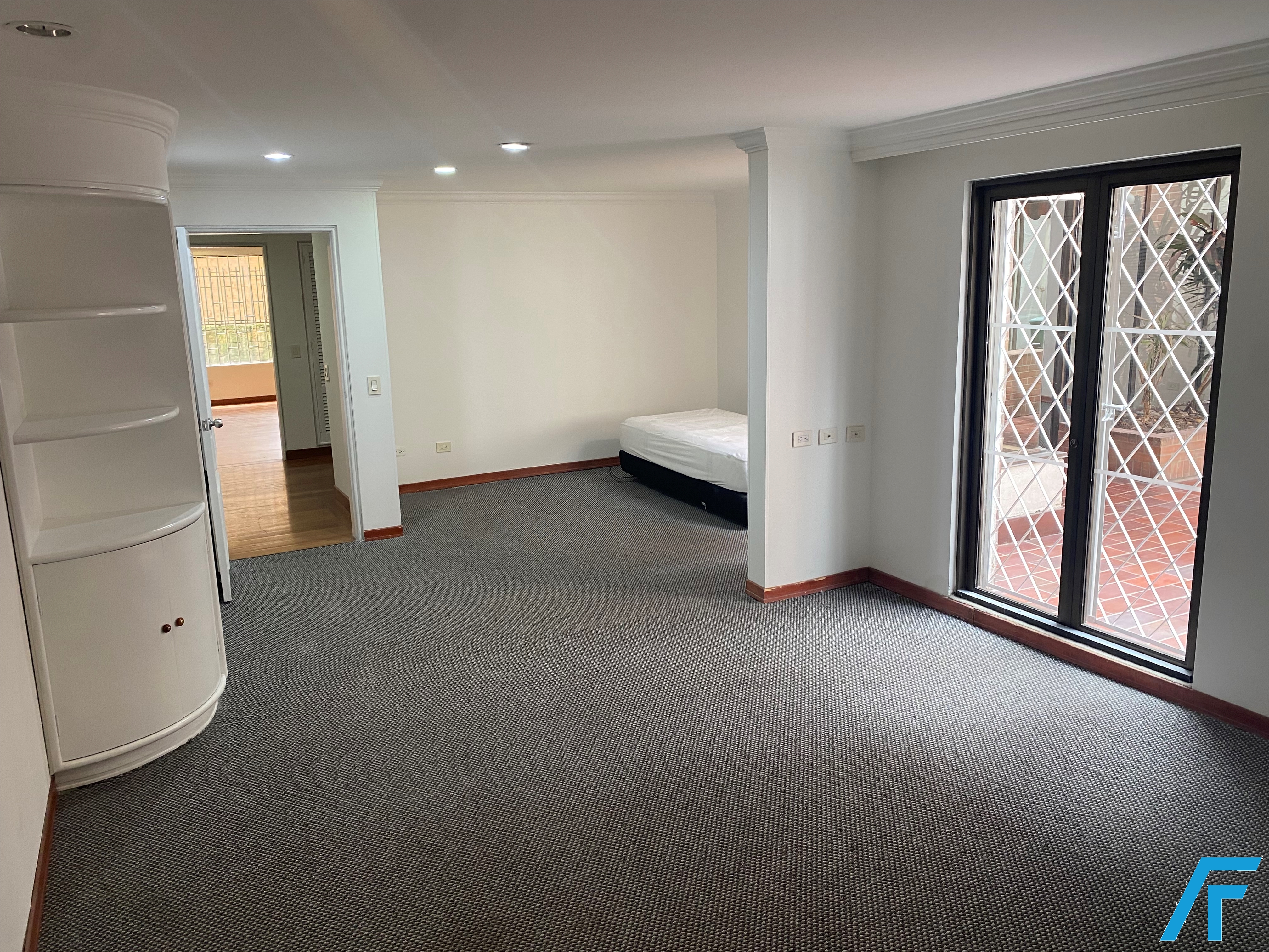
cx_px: 634
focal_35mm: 26
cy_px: 476
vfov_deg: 53.1
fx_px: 953
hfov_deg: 67.3
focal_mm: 4.25
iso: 100
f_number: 1.8
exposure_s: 1/60
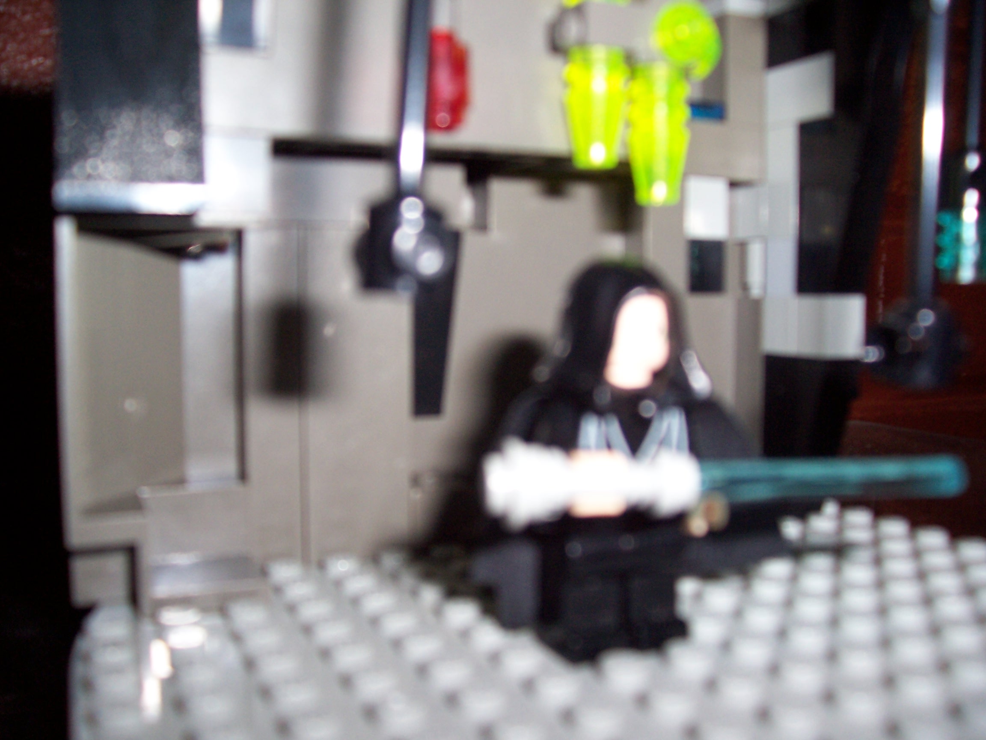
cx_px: 493
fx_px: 968
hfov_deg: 54.0
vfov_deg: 41.8
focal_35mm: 34
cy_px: 370
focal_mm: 5.6
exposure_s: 1/60
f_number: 2.7
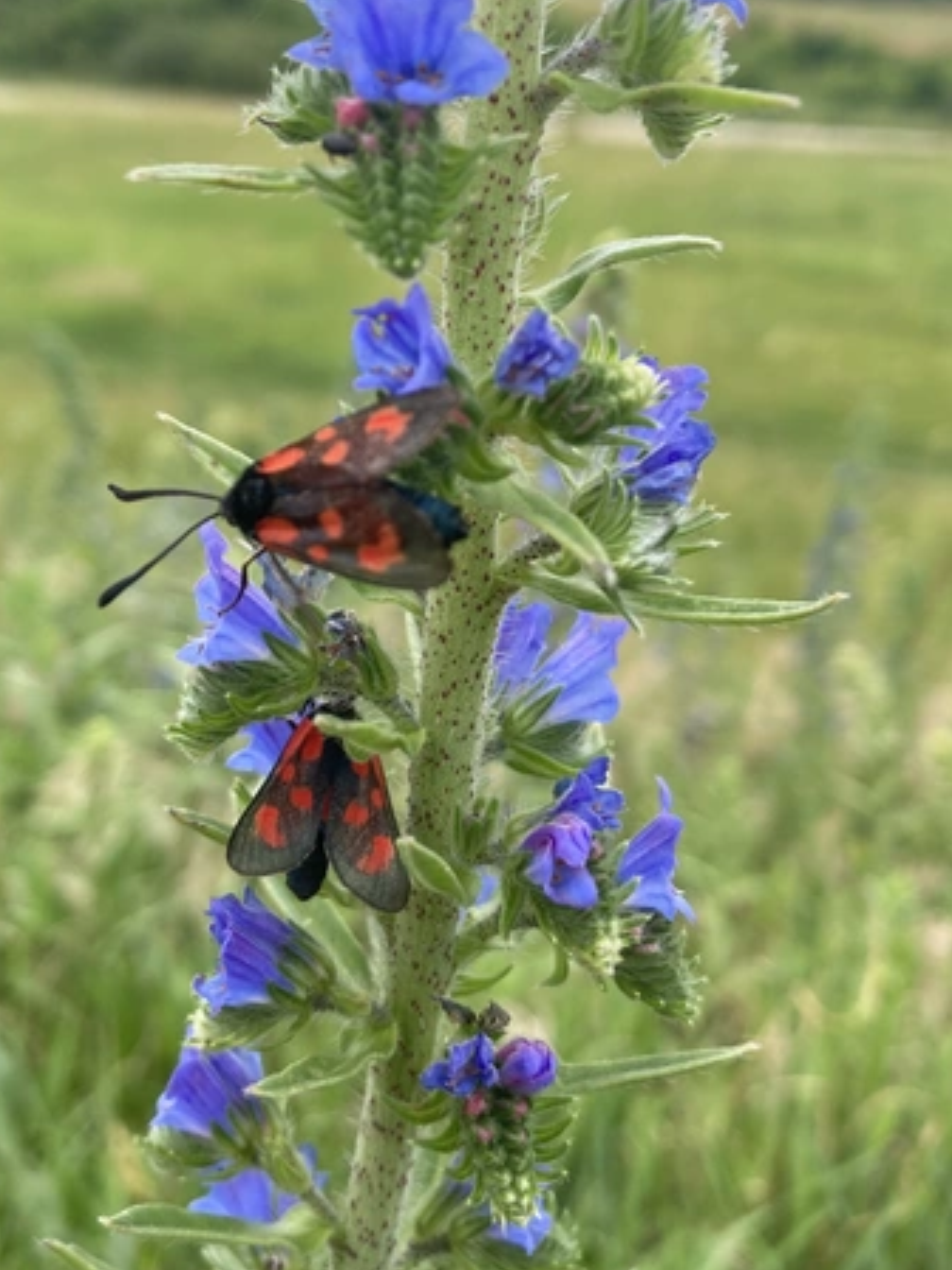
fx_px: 1467
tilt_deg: -19.9
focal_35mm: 40
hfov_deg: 35.6
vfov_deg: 46.6
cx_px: 323
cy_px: 513
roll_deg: -3.2
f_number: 1.8
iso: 20
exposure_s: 1/631
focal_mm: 3.99
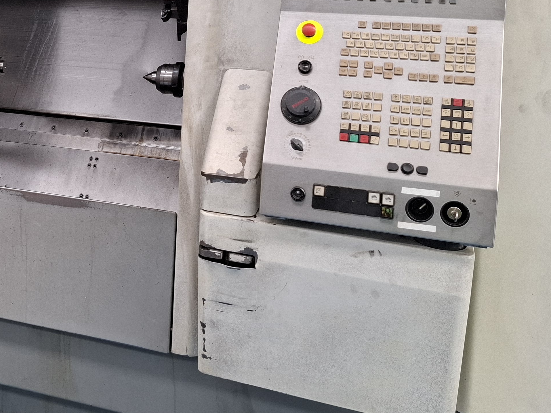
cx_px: 46
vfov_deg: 28.9
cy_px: 68
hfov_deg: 36.3
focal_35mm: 49
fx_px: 780
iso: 125
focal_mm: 5.54
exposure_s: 1/100
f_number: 1.8
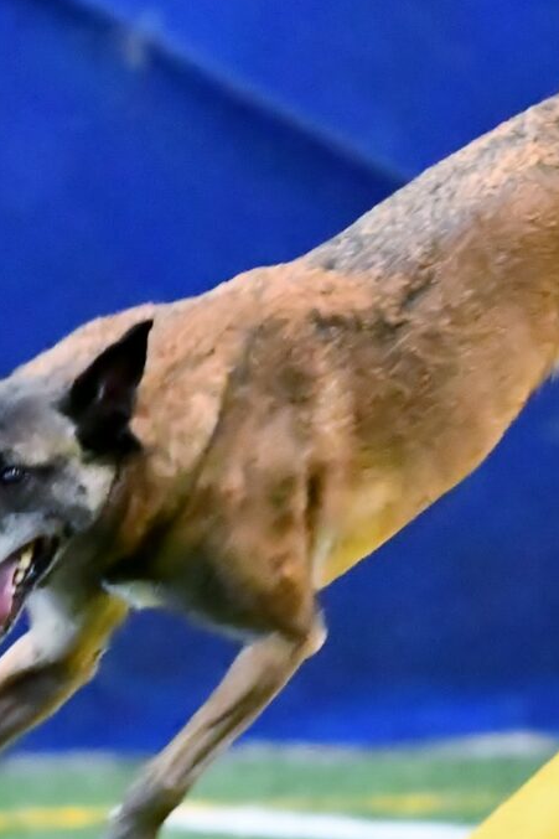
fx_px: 26448
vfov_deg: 1.8
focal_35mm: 1135
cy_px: 408
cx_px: 339
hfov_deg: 1.2
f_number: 2.8
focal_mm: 200
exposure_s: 1/320
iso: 16000
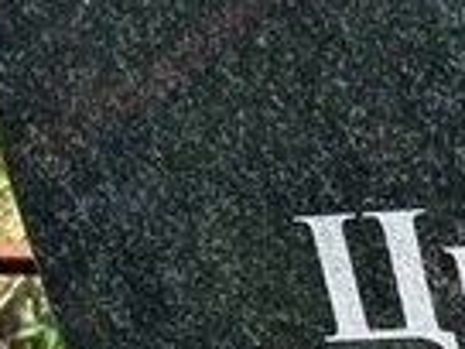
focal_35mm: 153
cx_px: 776
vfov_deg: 9.2
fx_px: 2055
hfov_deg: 12.1
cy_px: 633
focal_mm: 5.7
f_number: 1.5
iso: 50
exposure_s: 1/1183
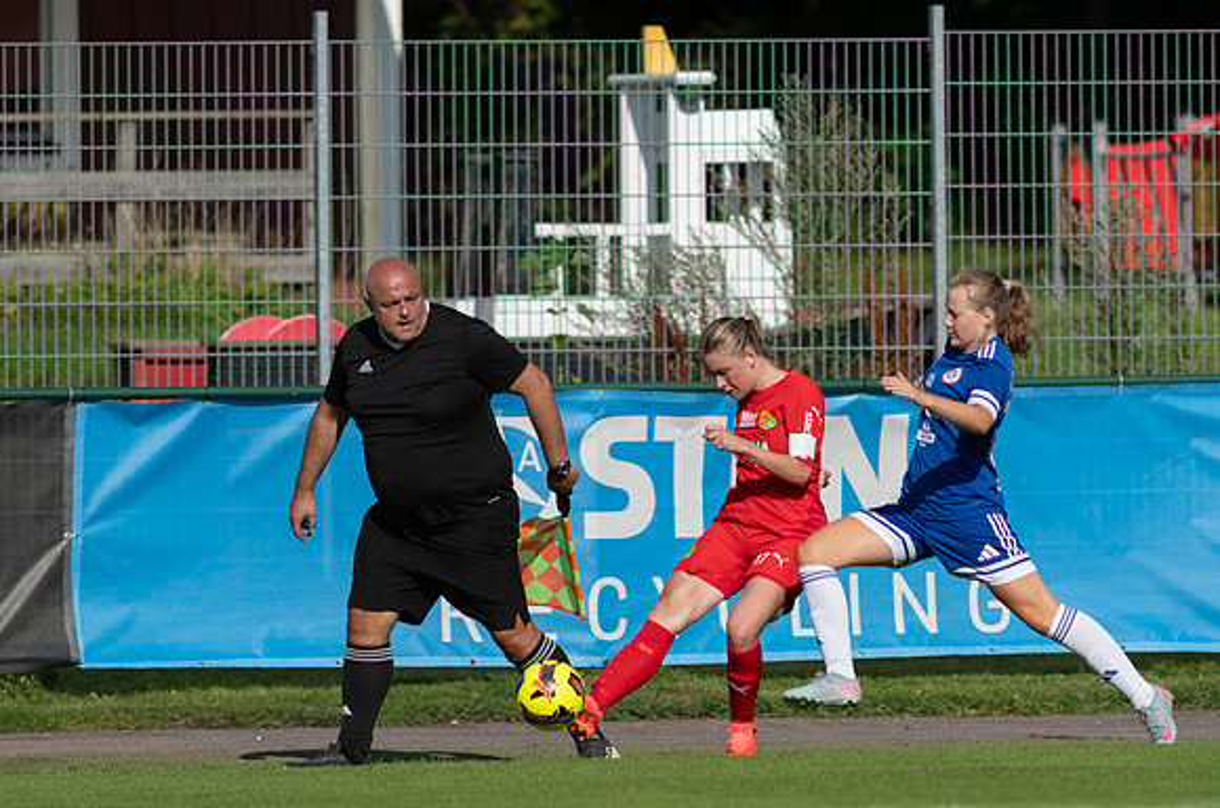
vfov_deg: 2.4
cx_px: 763
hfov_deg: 3.7
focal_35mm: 564
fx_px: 19082
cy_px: 509
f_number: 3.2
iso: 100
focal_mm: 300
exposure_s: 1/3200
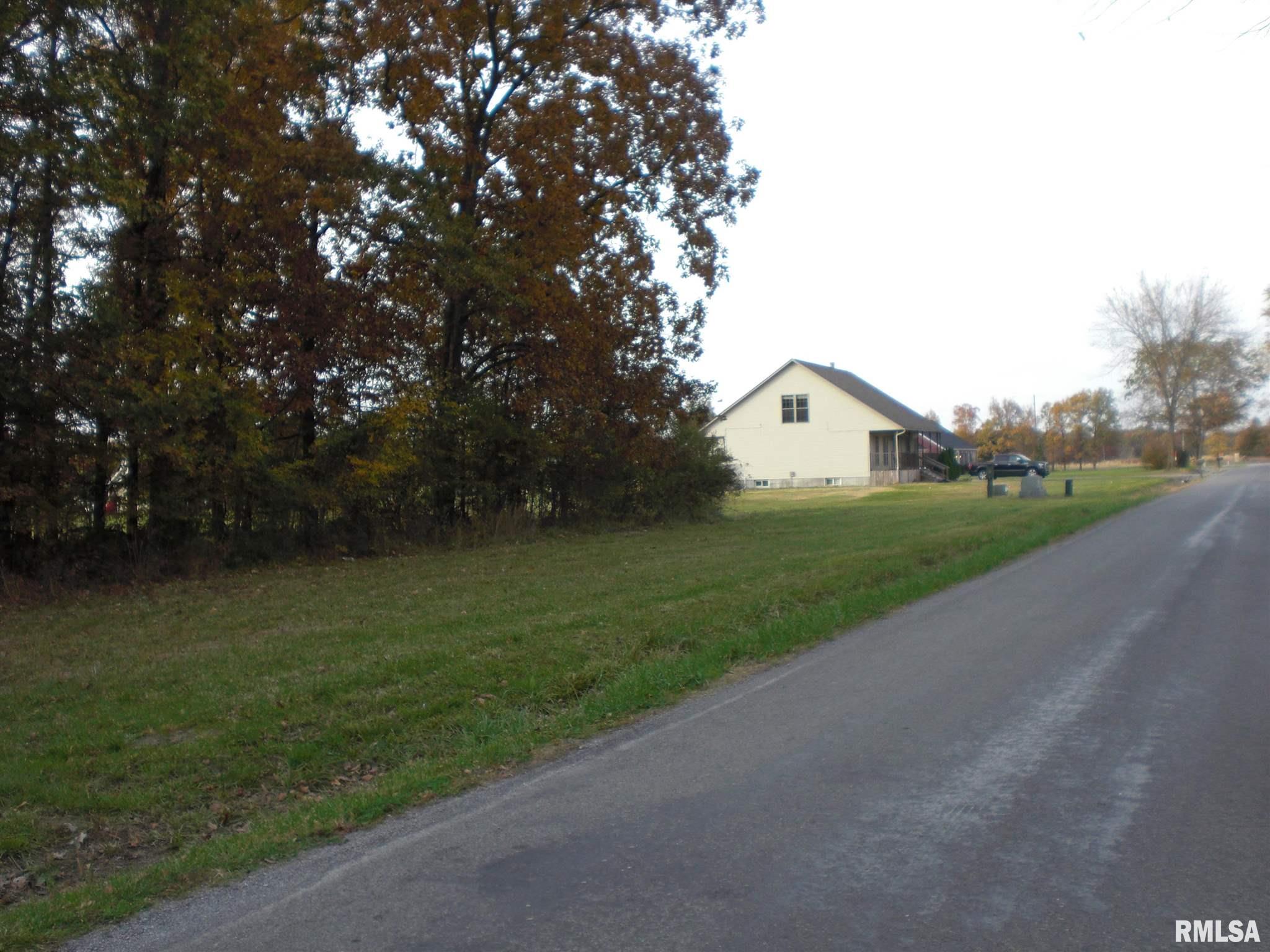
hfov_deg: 49.0
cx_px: 635
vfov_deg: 37.7
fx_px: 1394
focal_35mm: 38
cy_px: 476
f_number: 3.1
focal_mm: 6.3
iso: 64
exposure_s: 1/160
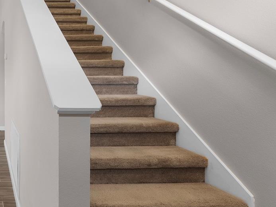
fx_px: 247
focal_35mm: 31
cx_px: 0
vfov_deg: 44.9
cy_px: 72
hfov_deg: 48.2
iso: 320
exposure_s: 1/3
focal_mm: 14
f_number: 8
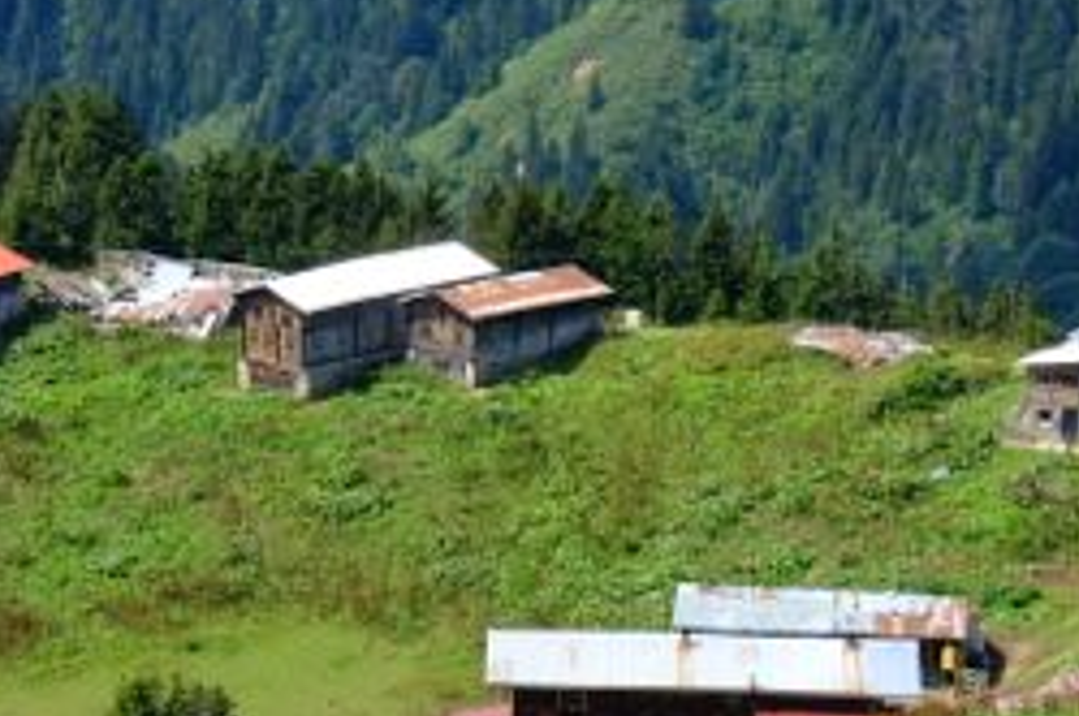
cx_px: -466
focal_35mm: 202
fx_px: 6046
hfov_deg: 9.9
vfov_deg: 6.8
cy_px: 173
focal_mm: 46.6
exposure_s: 1/420
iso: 200
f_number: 5.6
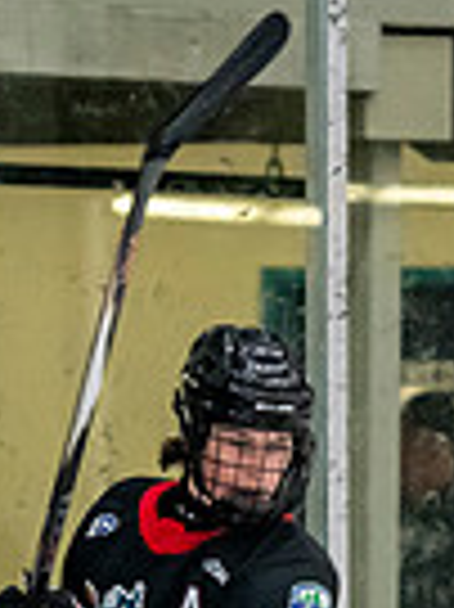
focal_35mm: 653
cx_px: 410
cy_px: 870
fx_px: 11437
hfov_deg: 2.3
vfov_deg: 3.0
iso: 2000
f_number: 3.2
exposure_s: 1/640
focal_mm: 110
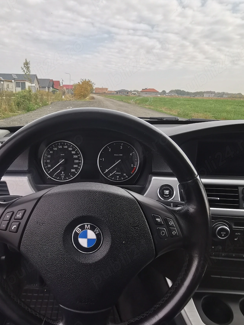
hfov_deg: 55.9
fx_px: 226
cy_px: 183
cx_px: 87
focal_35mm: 24
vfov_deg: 71.3
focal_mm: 2.35
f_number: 2.2
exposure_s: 1/493
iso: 50
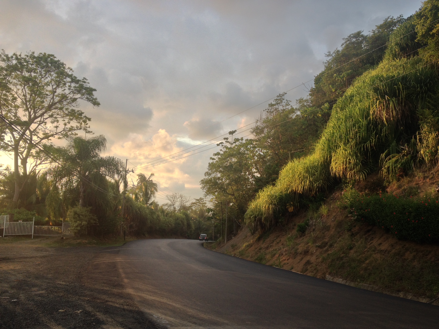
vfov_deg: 40.7
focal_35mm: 35
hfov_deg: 52.6
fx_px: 444
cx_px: 220
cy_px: 164
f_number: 2.4
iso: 50
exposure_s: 1/258
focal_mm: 4.28
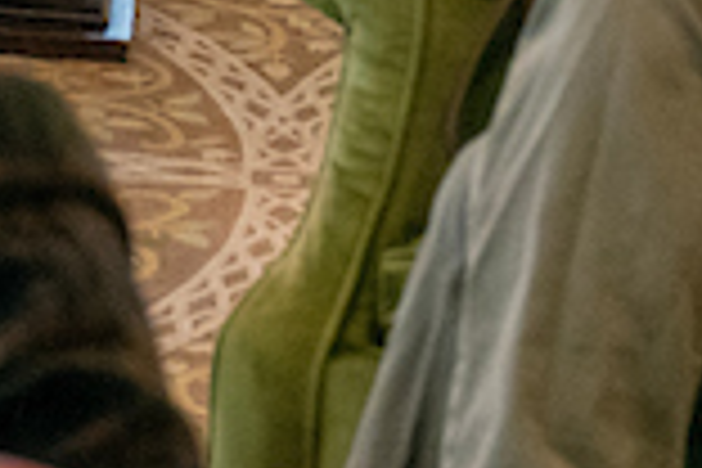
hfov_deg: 7.3
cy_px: -860
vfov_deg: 4.9
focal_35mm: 269
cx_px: -810
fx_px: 5245
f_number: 3.5
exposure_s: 1/200
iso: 2000
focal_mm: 35
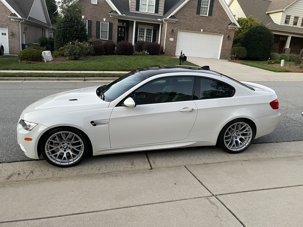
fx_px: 228
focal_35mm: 26
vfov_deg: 53.1
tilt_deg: -15.4
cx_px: 152
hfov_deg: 67.3
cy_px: 114
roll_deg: -4.9
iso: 320
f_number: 1.6
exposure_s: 1/60
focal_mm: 4.2
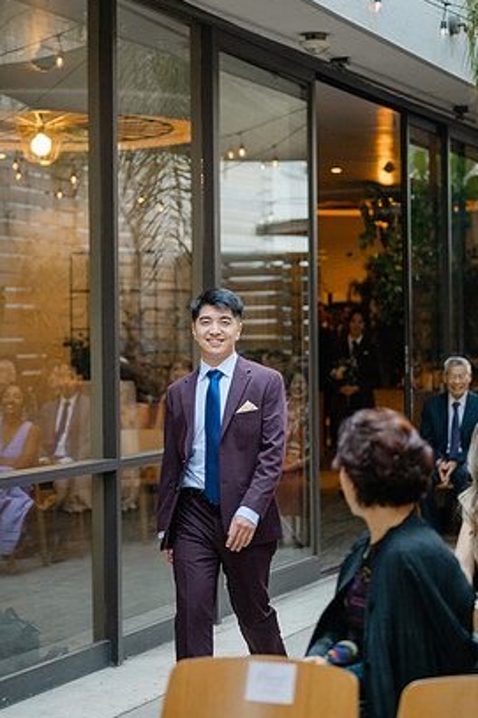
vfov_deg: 24.5
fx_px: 1654
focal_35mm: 83
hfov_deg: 16.4
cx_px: 235
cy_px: 342
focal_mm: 50
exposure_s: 1/160
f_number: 1.8
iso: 250
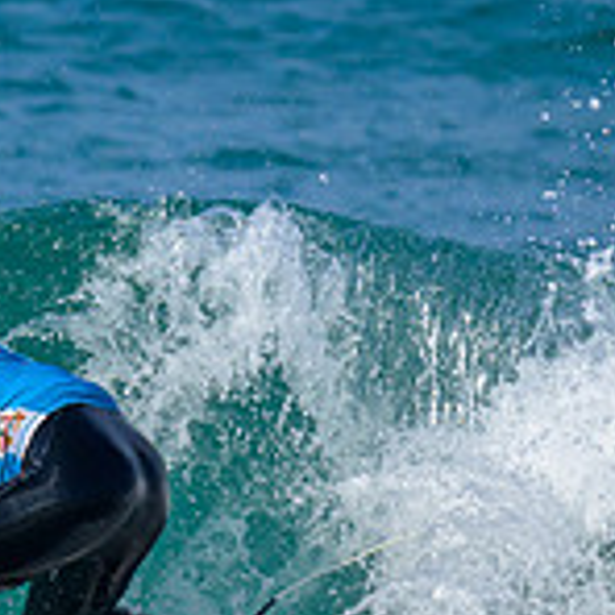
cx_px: -296
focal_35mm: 3661
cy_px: 363
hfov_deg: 0.5
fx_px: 73587
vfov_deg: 0.5
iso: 360
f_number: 6.3
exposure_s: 1/2000
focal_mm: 800
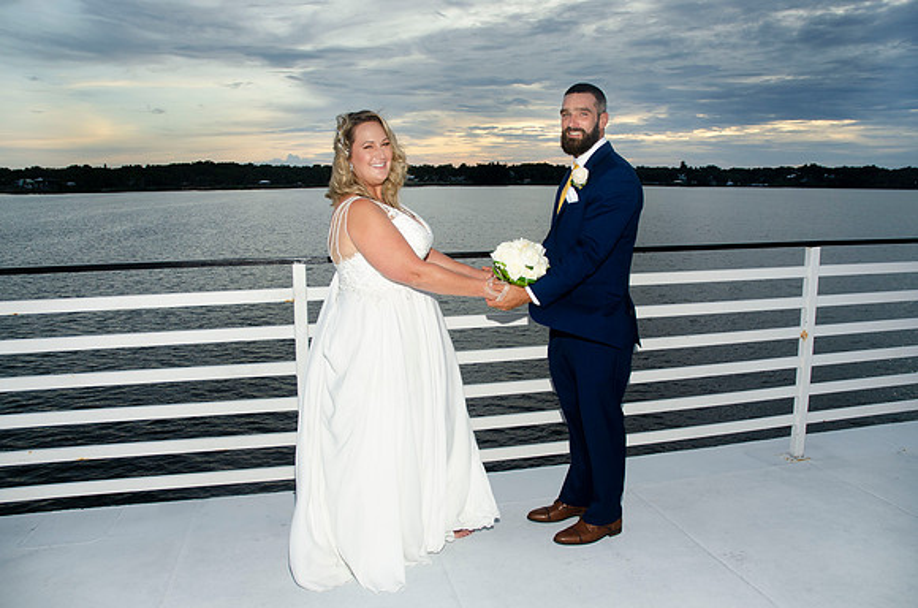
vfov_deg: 47.7
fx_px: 687
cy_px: 304
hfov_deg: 67.5
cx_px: 459
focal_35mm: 27
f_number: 5.6
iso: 200
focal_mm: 18
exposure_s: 1/100
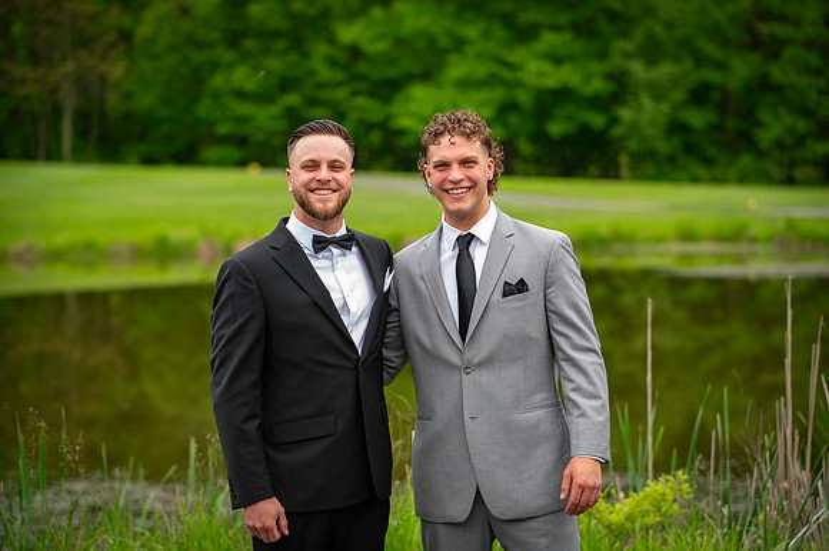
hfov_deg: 20.0
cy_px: 276
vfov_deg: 13.4
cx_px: 414
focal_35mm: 102
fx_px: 2347
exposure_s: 1/250
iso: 64
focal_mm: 102
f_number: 2.8
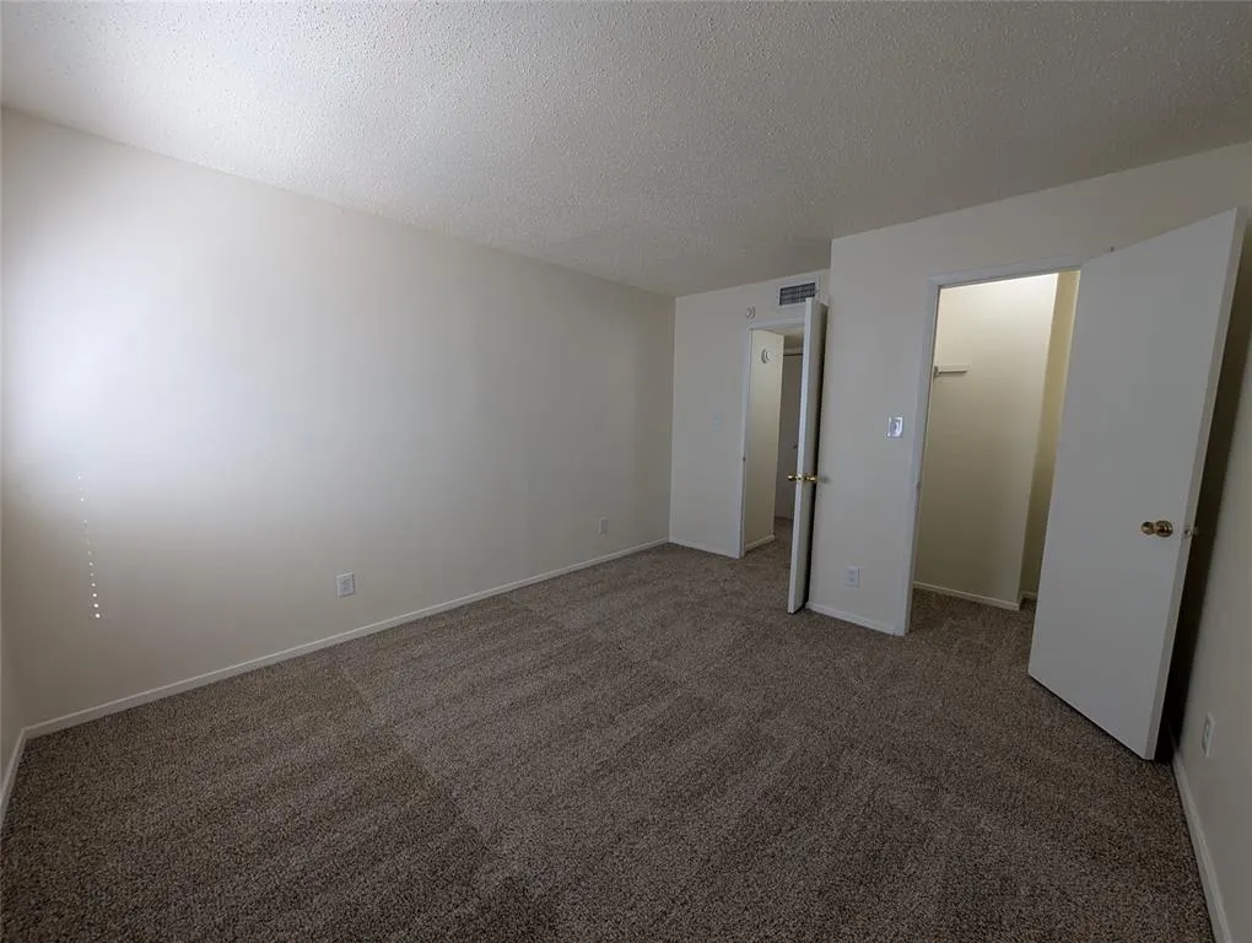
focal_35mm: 12
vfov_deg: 94.6
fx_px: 435
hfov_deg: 110.5
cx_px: 626
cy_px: 472
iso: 56
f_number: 1.7
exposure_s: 1/40
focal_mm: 2.02
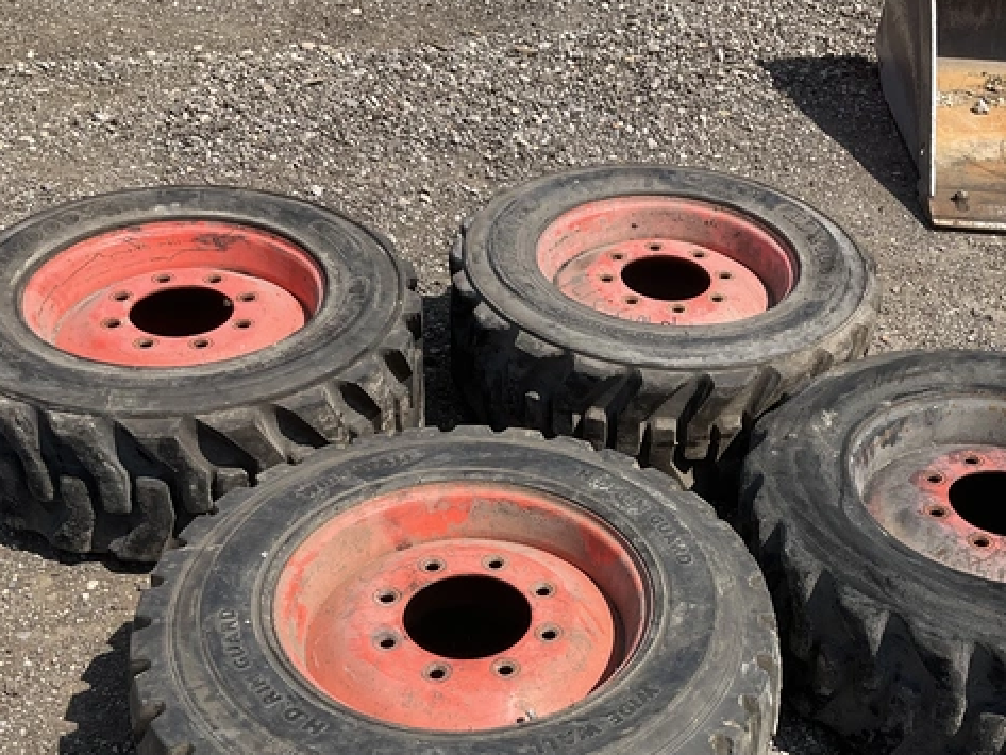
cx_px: 649
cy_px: 569
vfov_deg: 31.0
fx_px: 1337
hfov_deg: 40.8
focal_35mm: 46
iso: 25
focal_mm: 3
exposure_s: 1/1168
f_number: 1.8
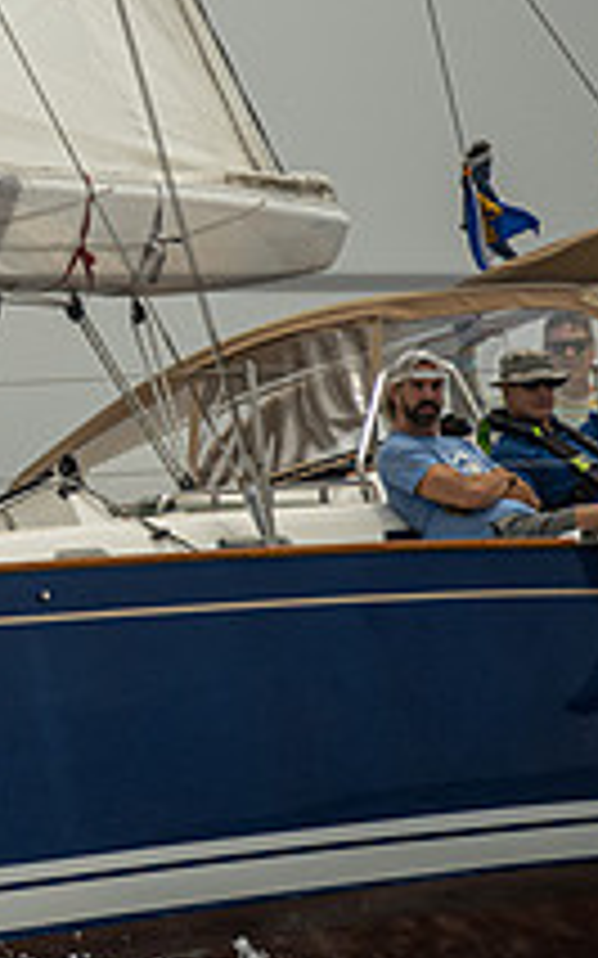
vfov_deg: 2.8
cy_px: 151
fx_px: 19335
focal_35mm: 741
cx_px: -1045
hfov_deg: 1.8
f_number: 6.3
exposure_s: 1/2000
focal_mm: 200
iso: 400
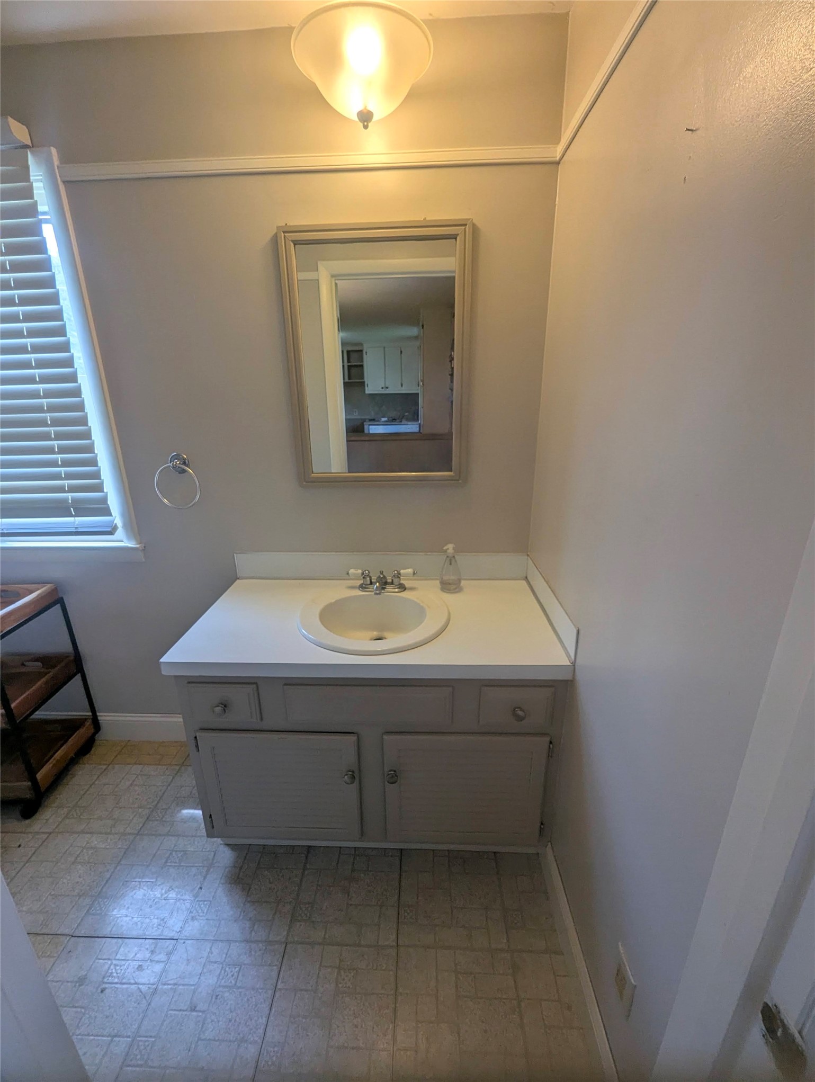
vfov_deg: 106.1
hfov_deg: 90.1
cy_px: 541
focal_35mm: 13
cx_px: 408
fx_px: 407
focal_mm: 1.95
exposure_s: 1/120
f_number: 2.2
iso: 57
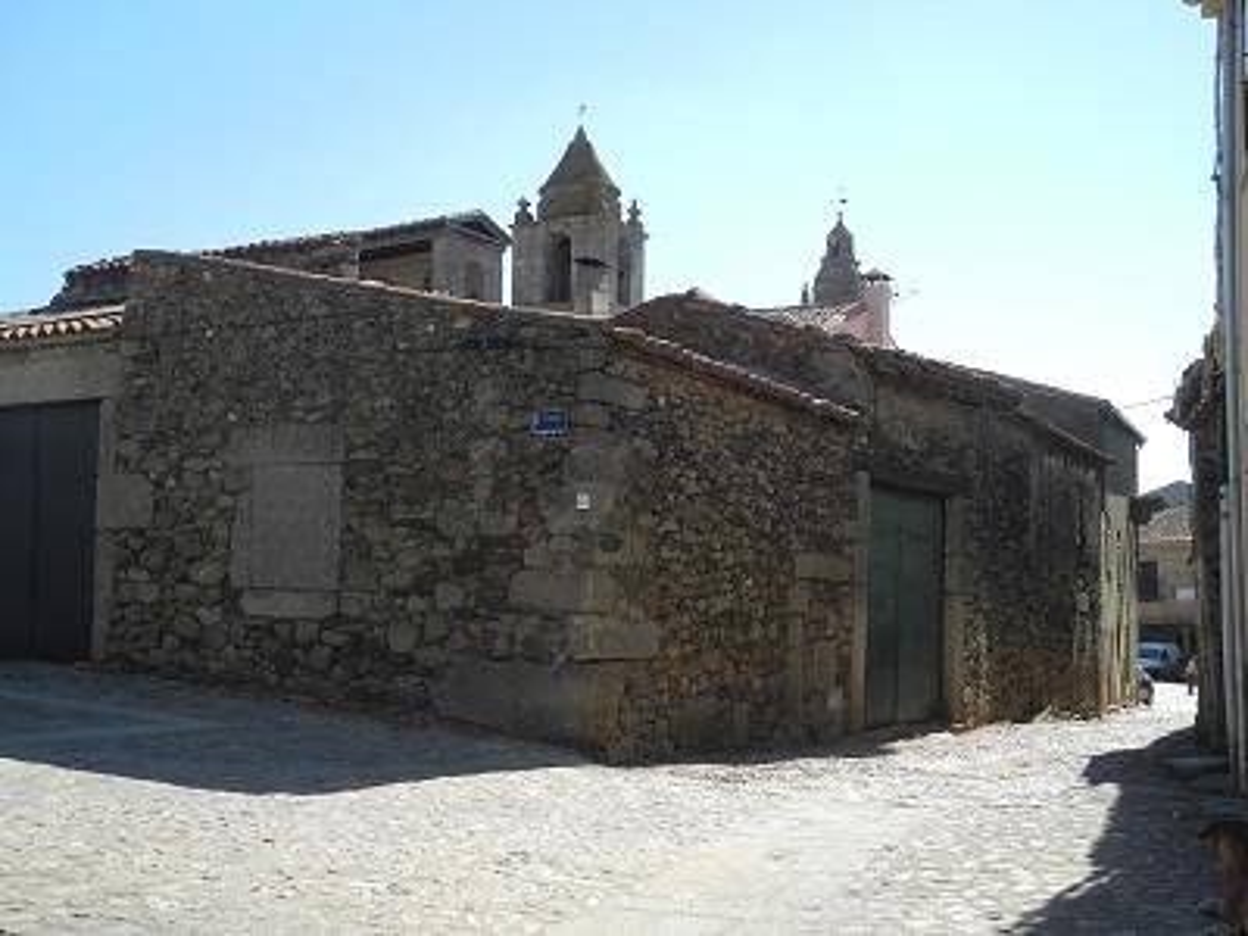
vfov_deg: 32.2
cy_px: 468
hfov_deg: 42.1
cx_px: 624
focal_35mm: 45
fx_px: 1622
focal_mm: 9.7
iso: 100
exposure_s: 1/800
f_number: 3.2
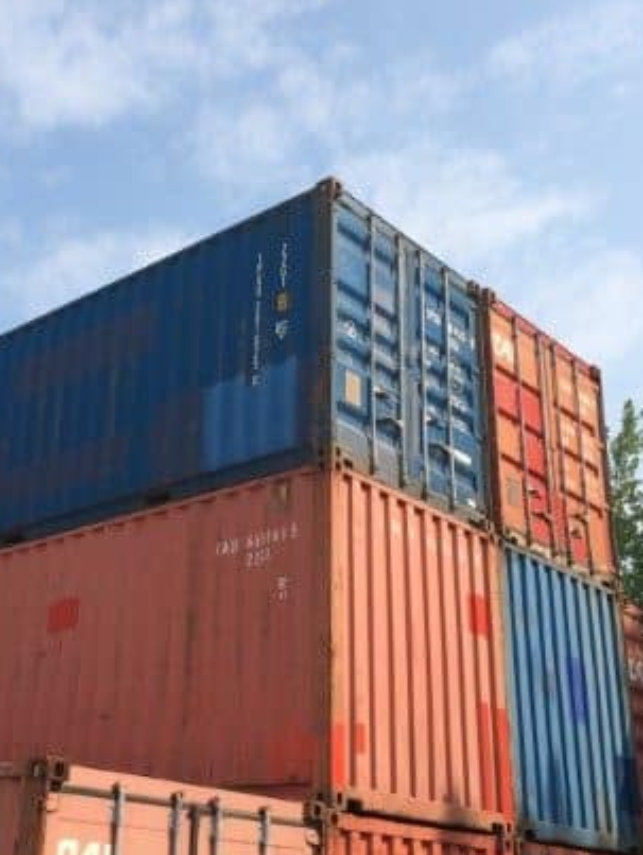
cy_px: 437
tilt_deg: +20.6
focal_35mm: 46
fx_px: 1137
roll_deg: -4.3
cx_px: 183
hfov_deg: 31.2
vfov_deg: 41.2
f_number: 2.2
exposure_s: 1/2160
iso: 32
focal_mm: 4.15
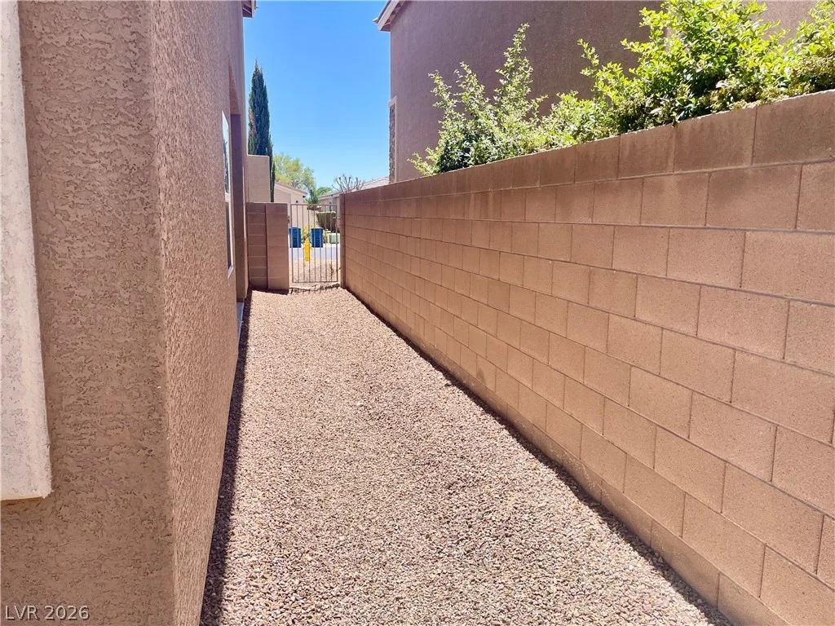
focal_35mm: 26
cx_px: 418
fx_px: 627
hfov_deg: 67.3
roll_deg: -0.6
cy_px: 313
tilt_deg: -9.1
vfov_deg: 53.1
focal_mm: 4.2
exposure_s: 1/2053
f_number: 1.6
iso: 32
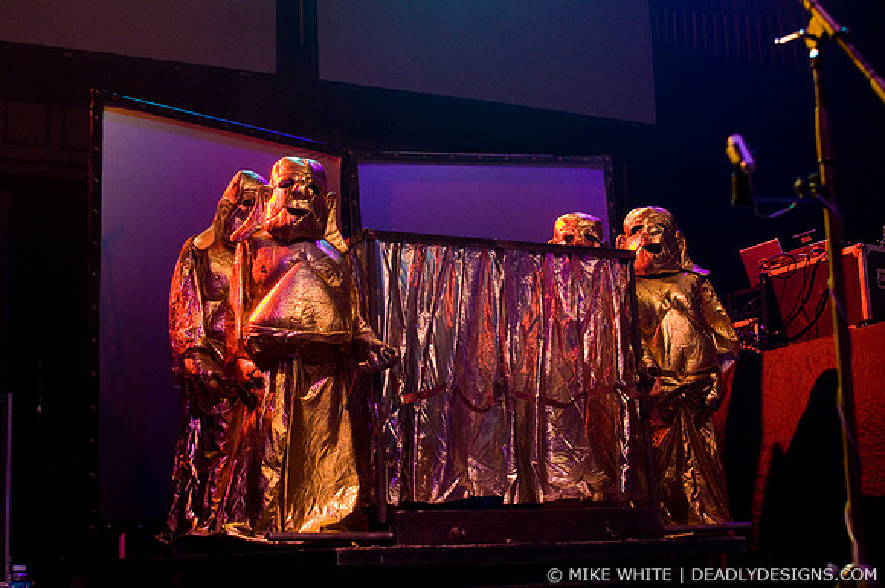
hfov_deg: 37.9
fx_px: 1289
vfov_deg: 25.7
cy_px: 294
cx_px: 442
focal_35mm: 52
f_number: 2.8
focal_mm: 35
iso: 800
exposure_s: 1/125
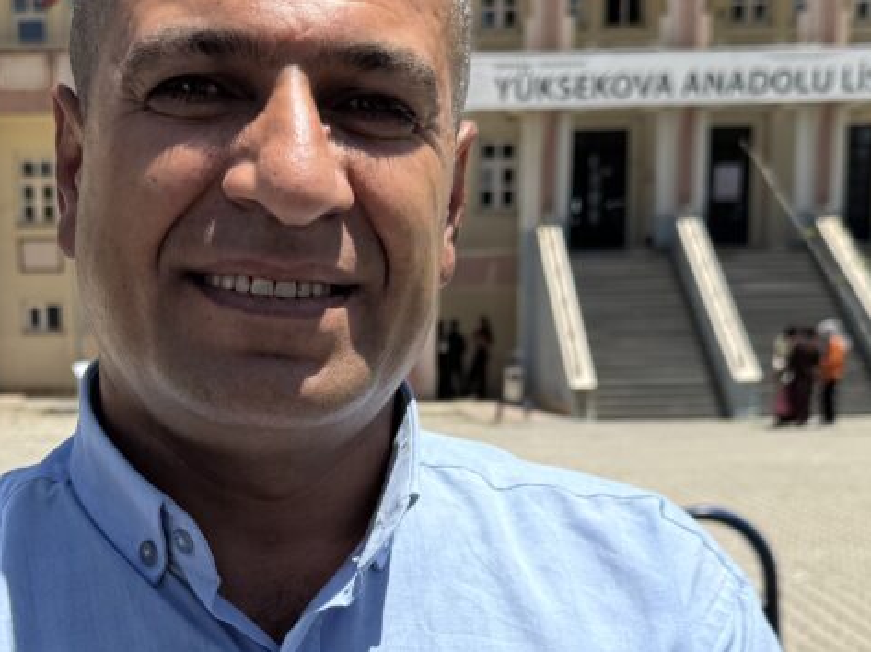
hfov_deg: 29.6
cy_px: 600
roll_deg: +0.9
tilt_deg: -8.4
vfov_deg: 22.0
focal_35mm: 65
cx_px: 276
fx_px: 1634
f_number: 1.78
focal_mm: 6.76
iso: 80
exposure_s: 1/5348
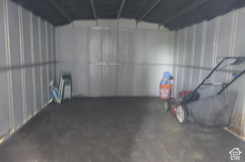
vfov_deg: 52.9
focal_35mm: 24
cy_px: 81
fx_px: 163
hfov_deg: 73.9
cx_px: 122
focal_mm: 16
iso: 100
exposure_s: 1/3
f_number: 2.8
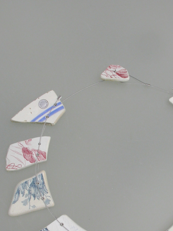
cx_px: 123
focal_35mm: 59
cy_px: 171
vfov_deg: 32.1
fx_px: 393
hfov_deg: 24.6
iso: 100
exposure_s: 1/200
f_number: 6
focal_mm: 7.85
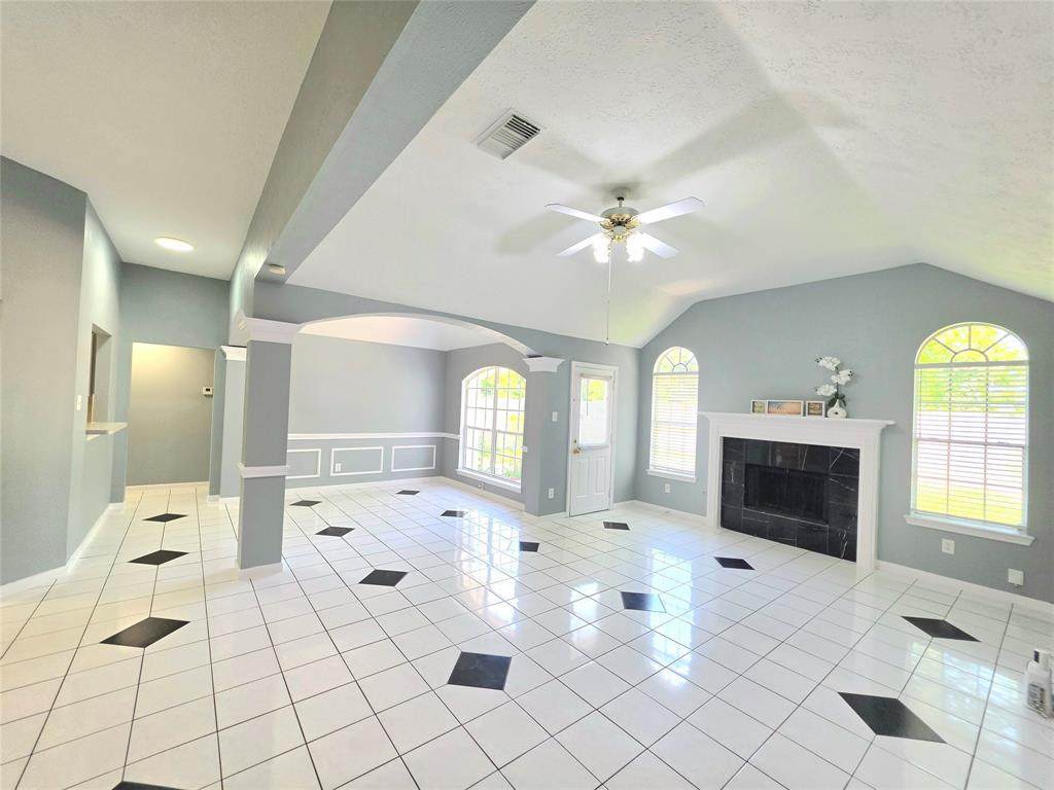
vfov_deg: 89.9
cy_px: 395
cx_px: 527
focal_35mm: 13
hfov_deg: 106.2
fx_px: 396
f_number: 1.9
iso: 40
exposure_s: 1/120
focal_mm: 2.2
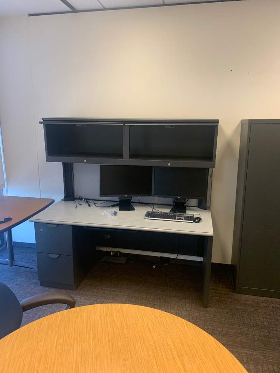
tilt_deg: -12.3
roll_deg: -0.2
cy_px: 186
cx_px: 140
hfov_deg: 53.1
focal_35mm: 26
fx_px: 280
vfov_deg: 67.3
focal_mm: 4.25
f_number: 1.8
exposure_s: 1/60
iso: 160
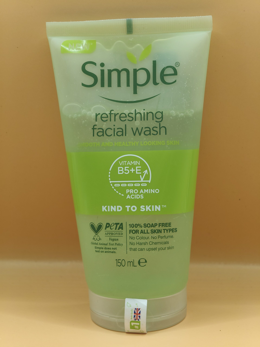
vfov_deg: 27.8
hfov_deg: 21.0
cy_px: 174
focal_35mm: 70
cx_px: 130
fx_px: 701
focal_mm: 13.3
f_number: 2.55
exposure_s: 1/120
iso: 206
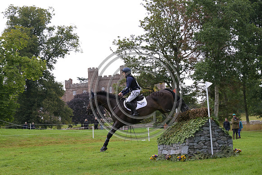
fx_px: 575
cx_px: 131
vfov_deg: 17.3
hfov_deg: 25.7
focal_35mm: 79
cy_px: 88
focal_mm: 79
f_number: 5
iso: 1000
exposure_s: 1/1000
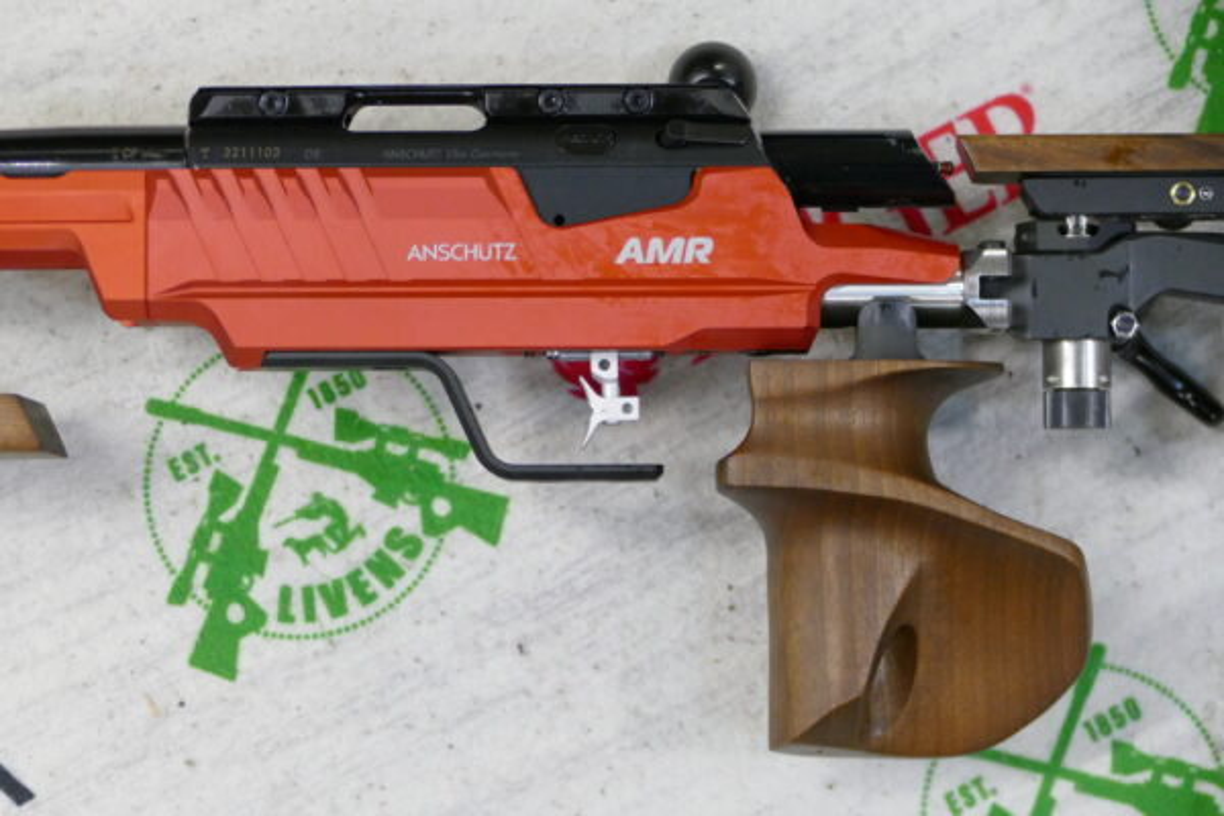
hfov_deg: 15.8
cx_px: 612
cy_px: 408
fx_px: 4420
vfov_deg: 10.5
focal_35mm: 130
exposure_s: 1/100
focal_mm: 47.46
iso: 1600
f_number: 3.9
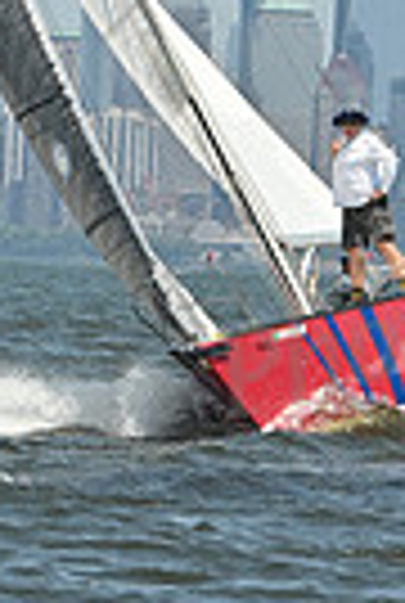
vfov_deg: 3.2
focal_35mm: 648
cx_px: -16
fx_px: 10878
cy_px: -324
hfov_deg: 2.1
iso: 320
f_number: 9
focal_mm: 150
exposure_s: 1/1250
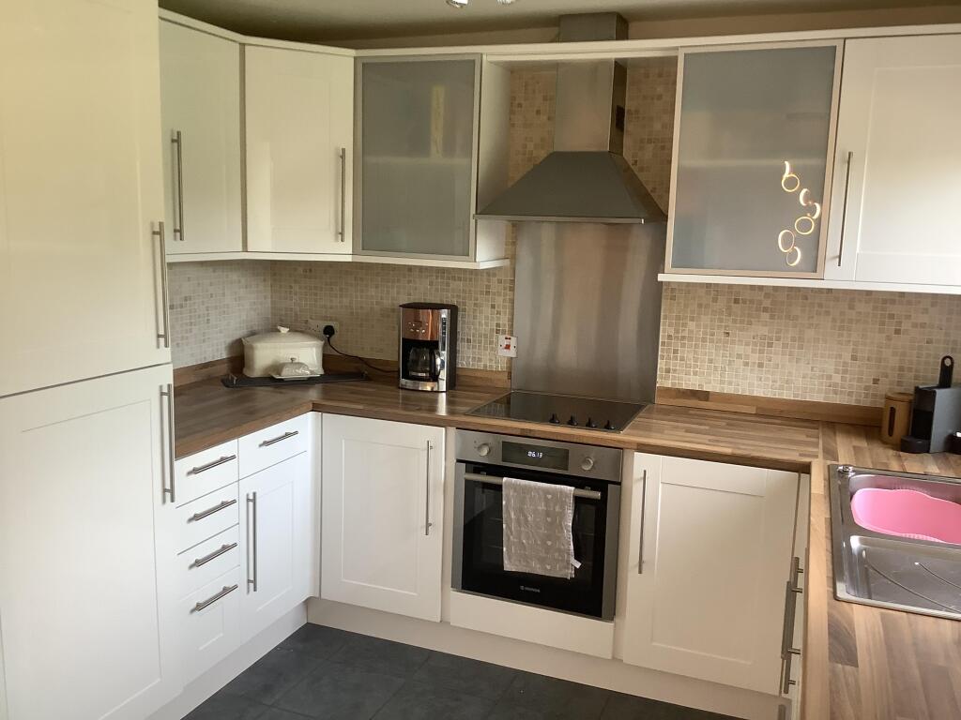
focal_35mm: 31
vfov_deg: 45.4
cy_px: 360
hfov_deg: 58.4
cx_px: 480
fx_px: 861
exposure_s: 1/50
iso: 80
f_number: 2.4
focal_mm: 3.3
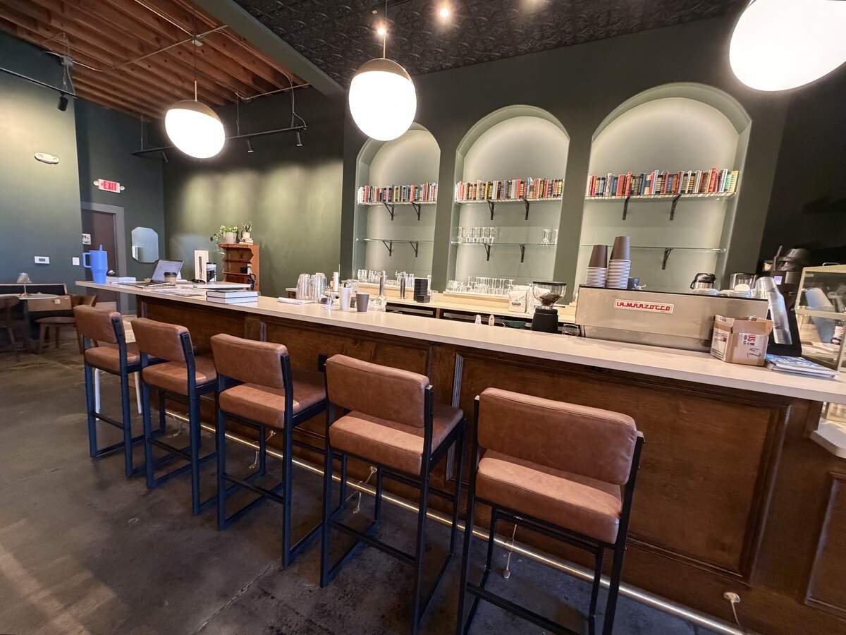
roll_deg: -2.2
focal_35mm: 14
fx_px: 342
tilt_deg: -7.6
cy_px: 318
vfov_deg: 85.7
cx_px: 423
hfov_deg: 102.1
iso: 640
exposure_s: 1/60
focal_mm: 2.22
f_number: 2.2
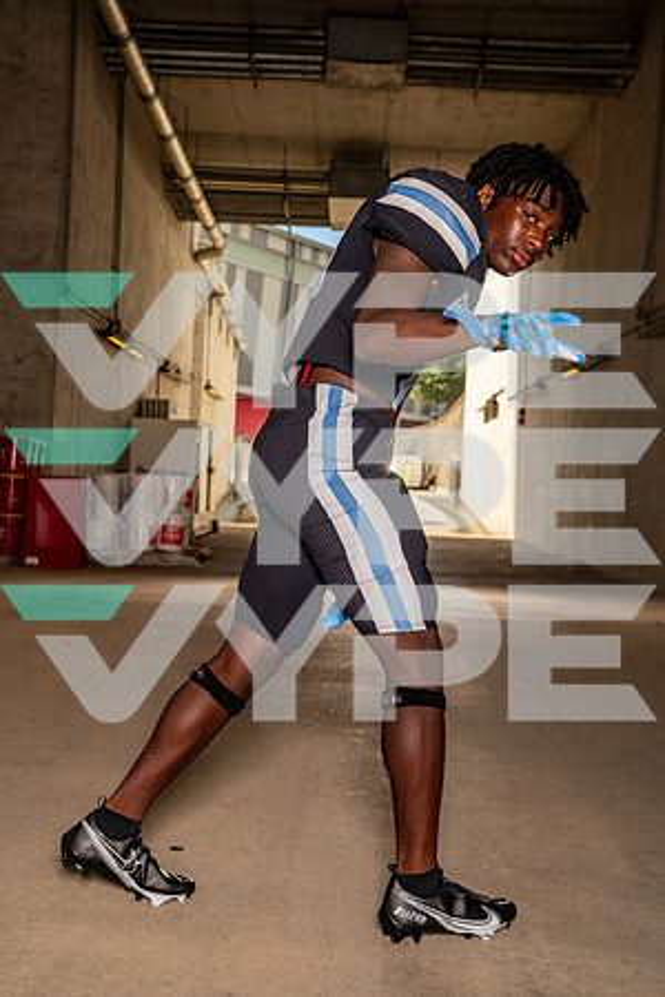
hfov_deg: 28.6
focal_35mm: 47
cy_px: 498
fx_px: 1302
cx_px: 332
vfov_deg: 41.9
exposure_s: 1/320
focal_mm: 47
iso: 100
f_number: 5.6
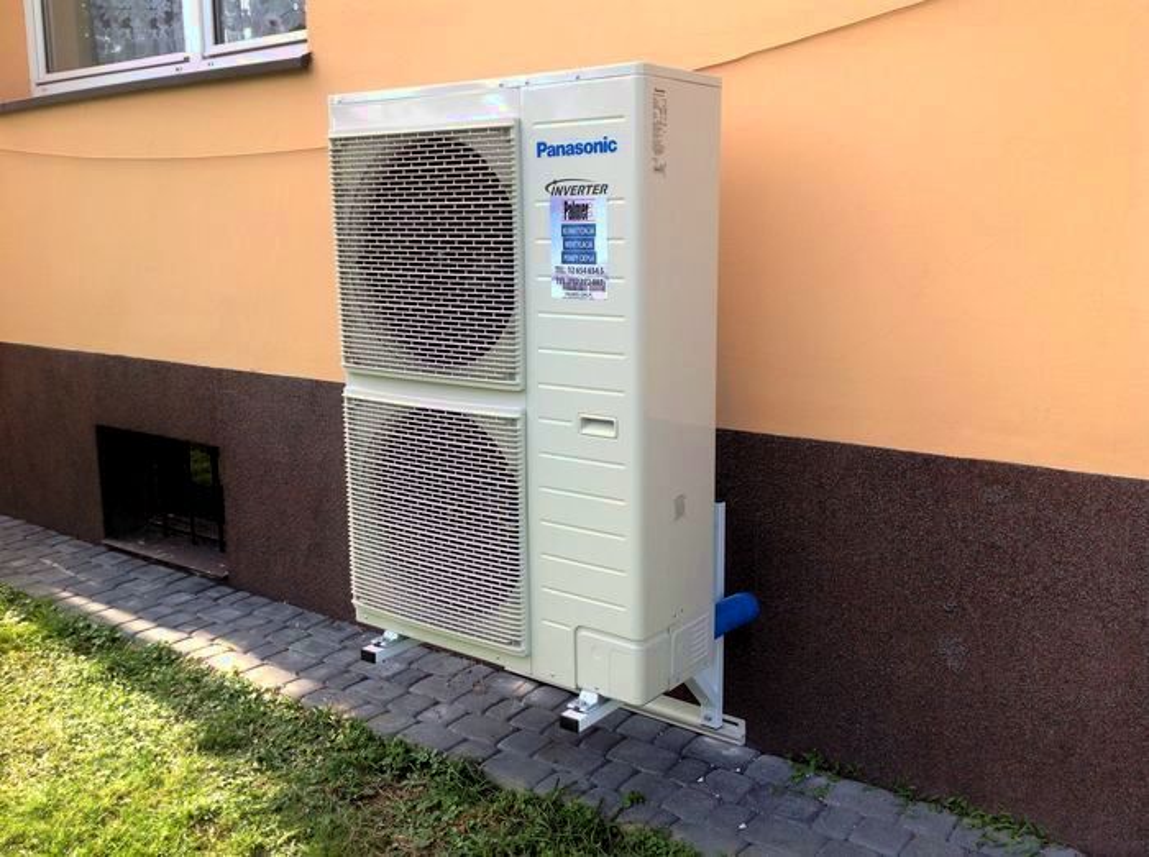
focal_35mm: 35
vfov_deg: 40.6
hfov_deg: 52.7
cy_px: 428
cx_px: 574
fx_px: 1159
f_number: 2.4
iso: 50
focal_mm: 4.28
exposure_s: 1/364
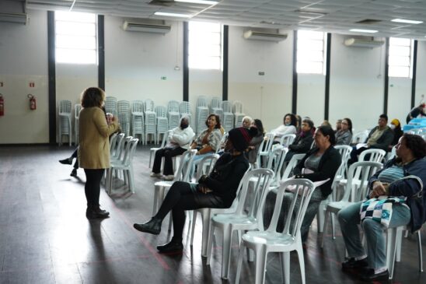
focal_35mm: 38
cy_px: 142
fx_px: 450
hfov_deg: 50.7
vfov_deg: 35.0
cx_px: 213
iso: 3200
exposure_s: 1/60
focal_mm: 38
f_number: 4.5
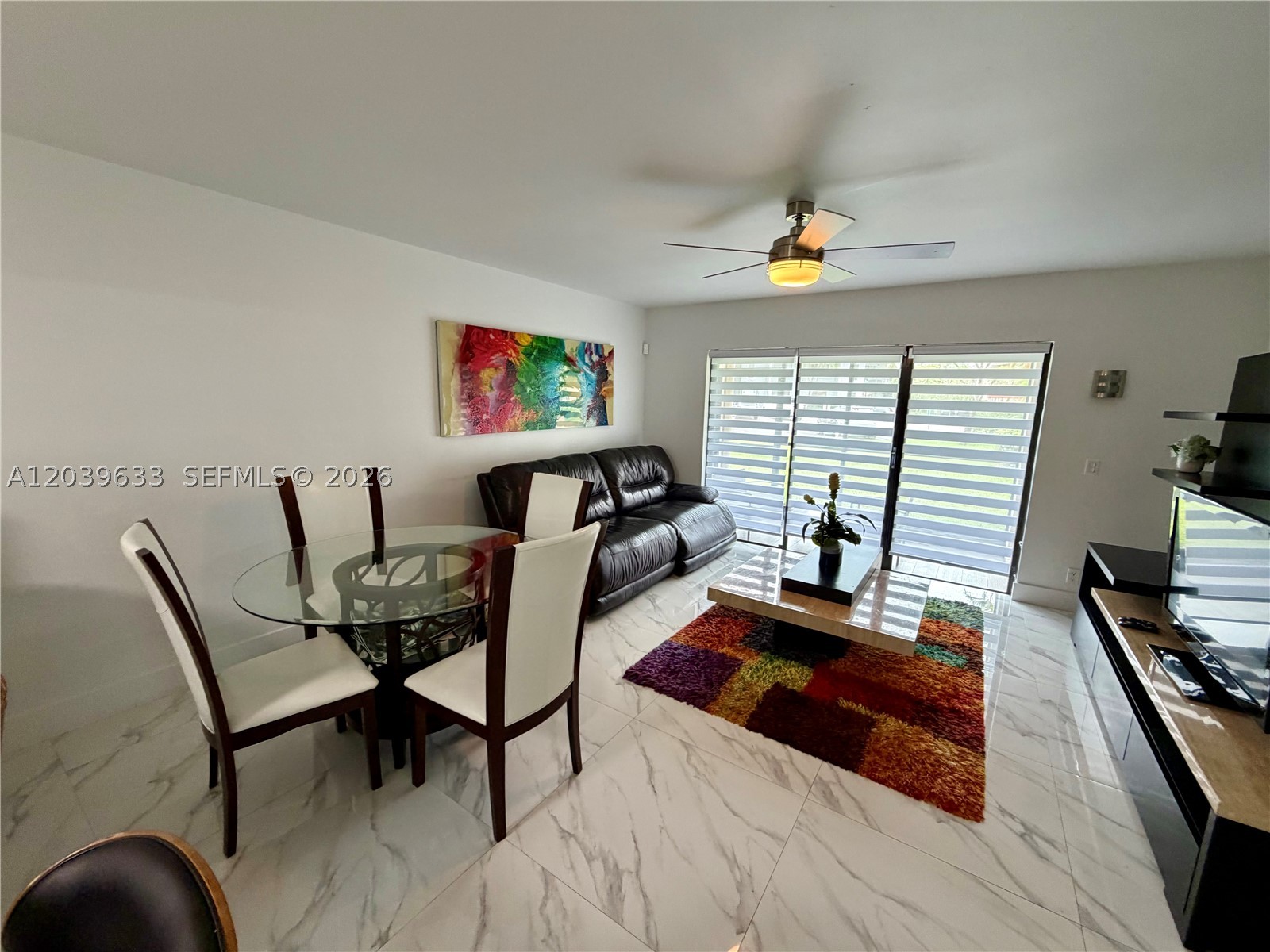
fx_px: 514
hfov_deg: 102.1
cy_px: 476
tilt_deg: -10.2
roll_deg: -0.6
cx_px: 635
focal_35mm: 14
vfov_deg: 85.7
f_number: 2.2
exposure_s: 1/60
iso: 200
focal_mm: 2.22
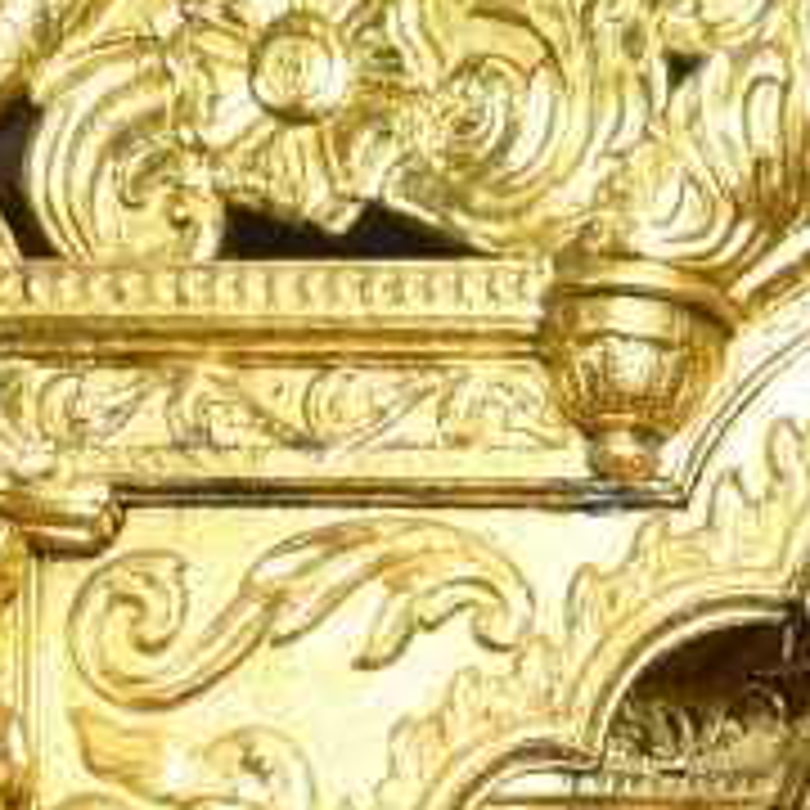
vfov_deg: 6.9
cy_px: 2416
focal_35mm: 229
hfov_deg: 7.6
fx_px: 6062
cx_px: 1076
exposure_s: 1/160
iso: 640
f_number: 4
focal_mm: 30
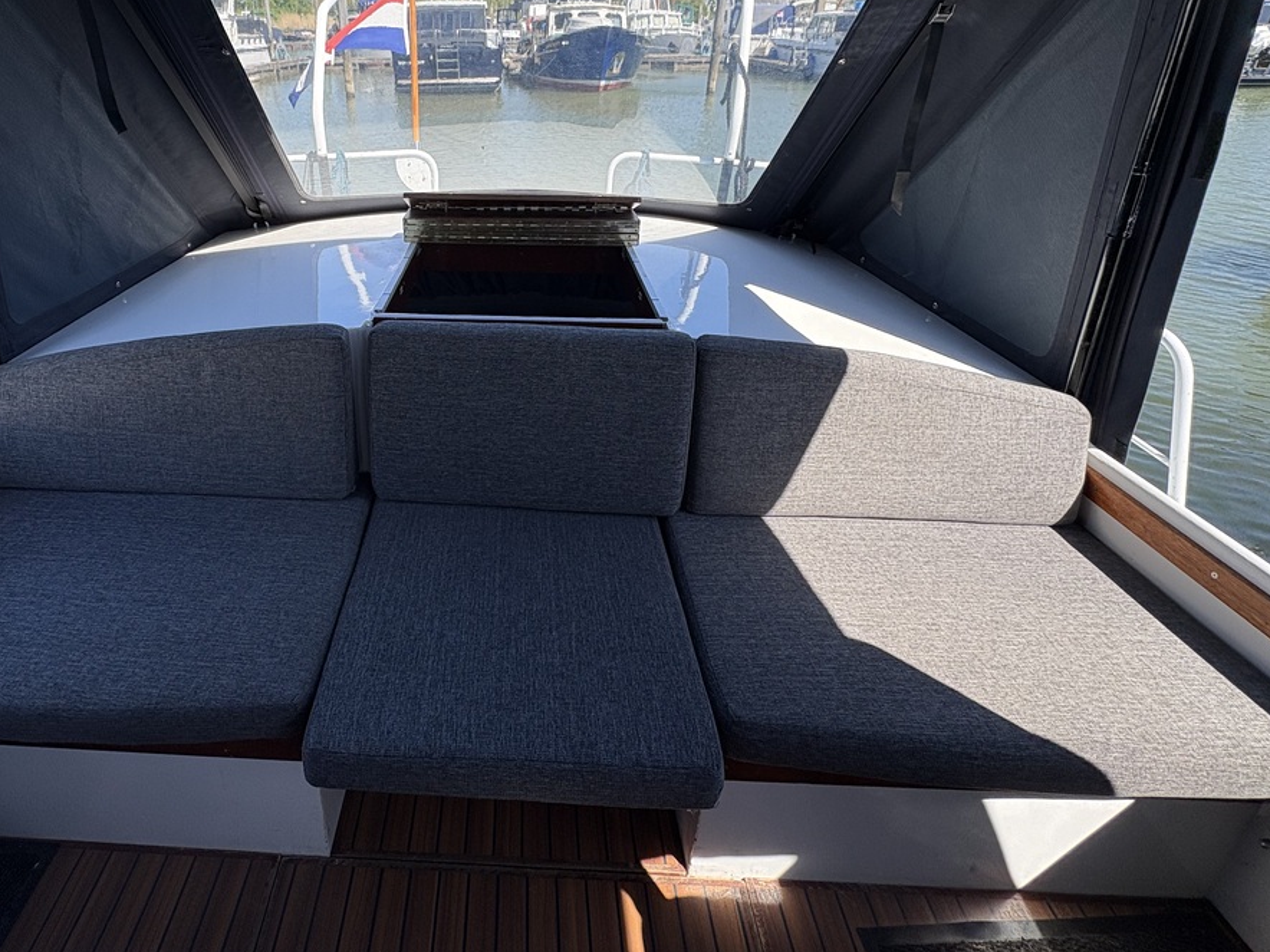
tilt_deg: -22.2
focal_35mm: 19
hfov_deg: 83.4
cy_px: 320
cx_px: 494
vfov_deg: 66.9
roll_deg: +0.3
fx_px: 697
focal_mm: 2.22
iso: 40
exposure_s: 1/552
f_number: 2.2
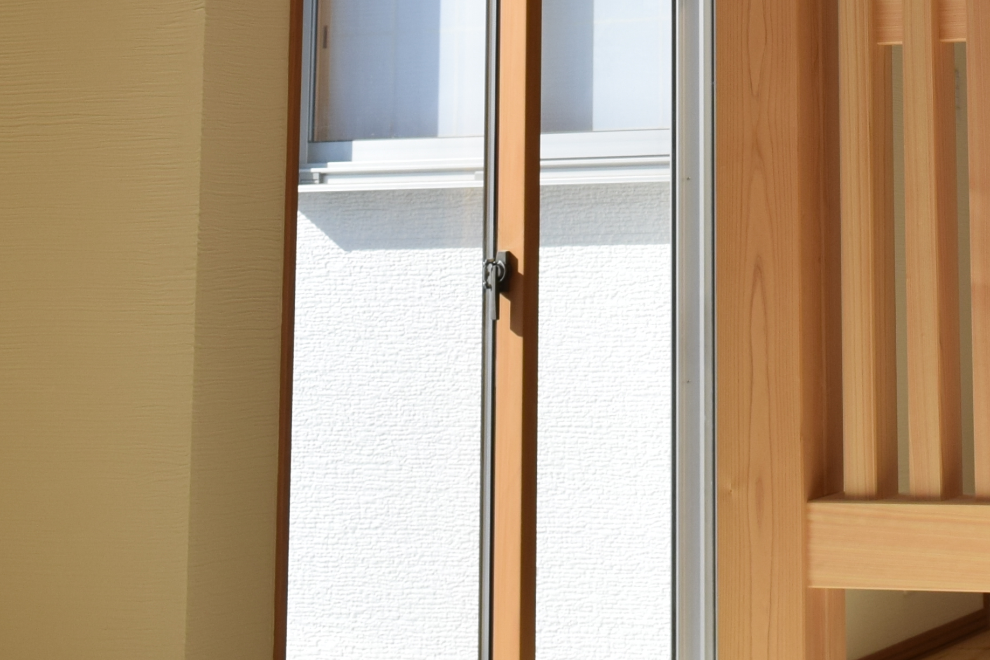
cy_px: -331
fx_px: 2694
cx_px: 1062
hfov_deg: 20.0
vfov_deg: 13.2
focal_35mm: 98
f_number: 8
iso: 200
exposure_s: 1/500
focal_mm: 20
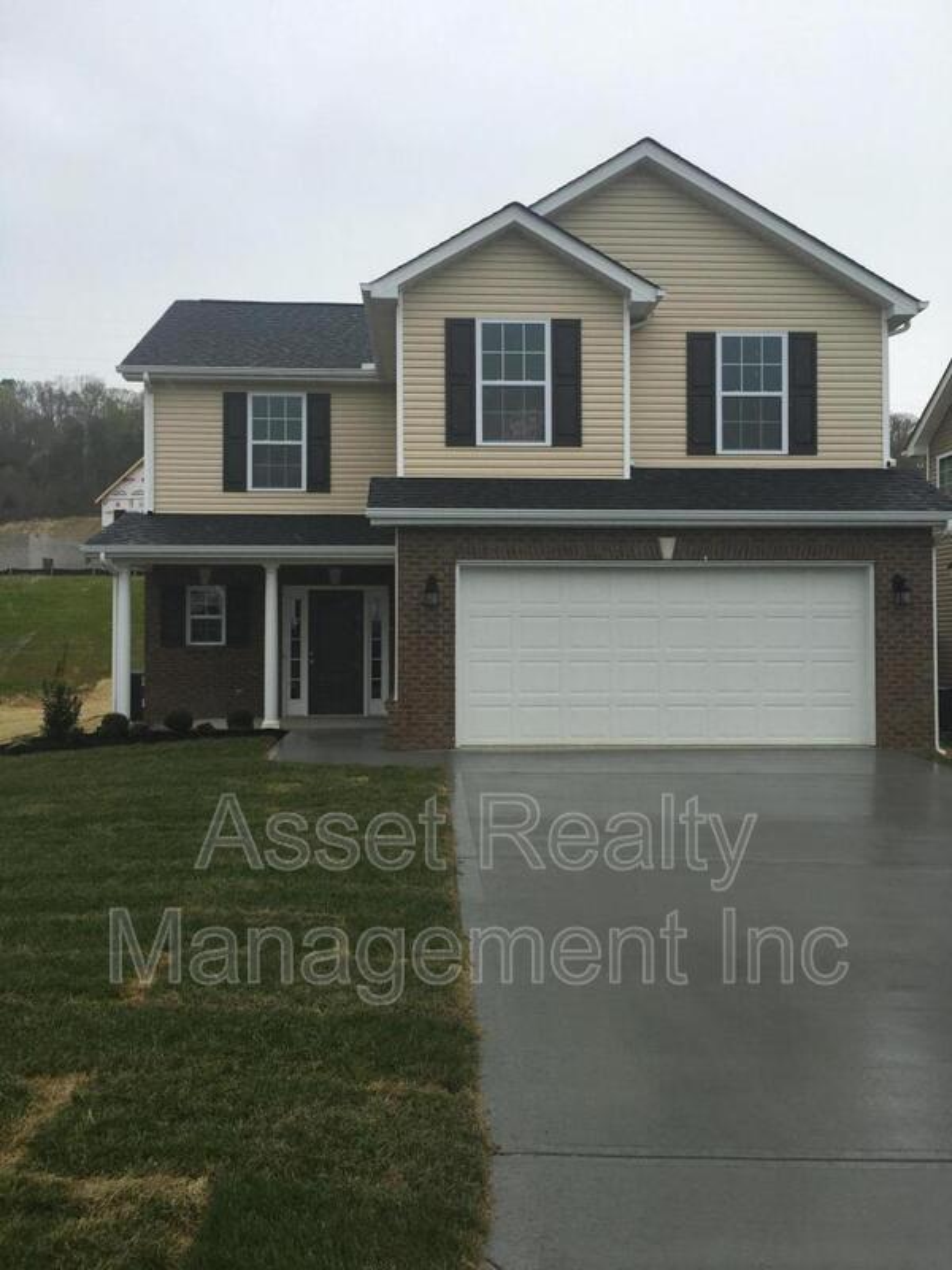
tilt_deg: +2.7
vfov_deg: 61.7
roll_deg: +0.0
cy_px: 635
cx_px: 476
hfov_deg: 48.2
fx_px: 1063
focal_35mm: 29
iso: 25
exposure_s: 1/836
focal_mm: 4.15
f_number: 2.2
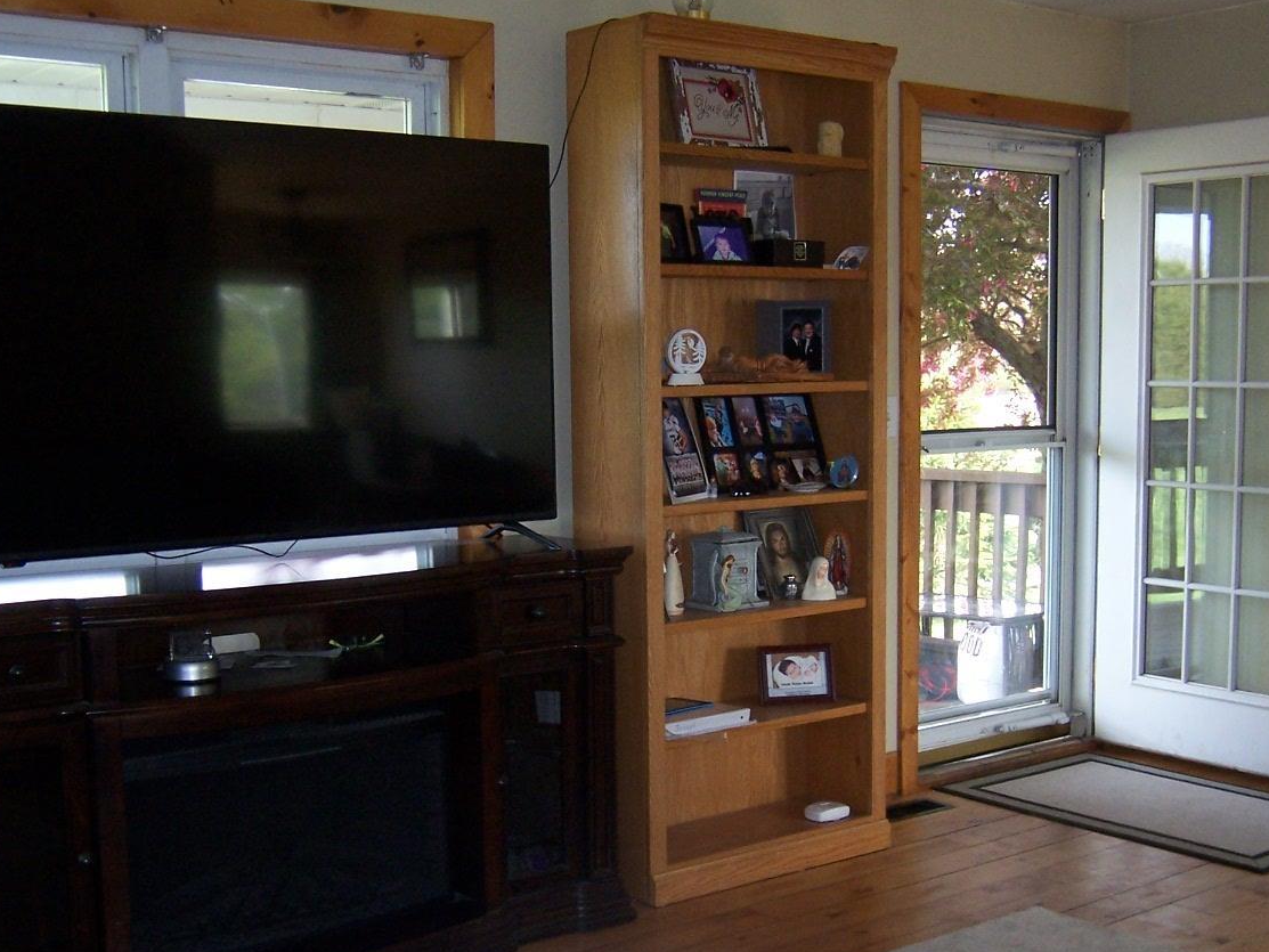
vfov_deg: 31.4
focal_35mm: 46
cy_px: 569
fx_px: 1687
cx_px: 686
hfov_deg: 41.2
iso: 140
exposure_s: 1/60
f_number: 2.8
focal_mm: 5.5
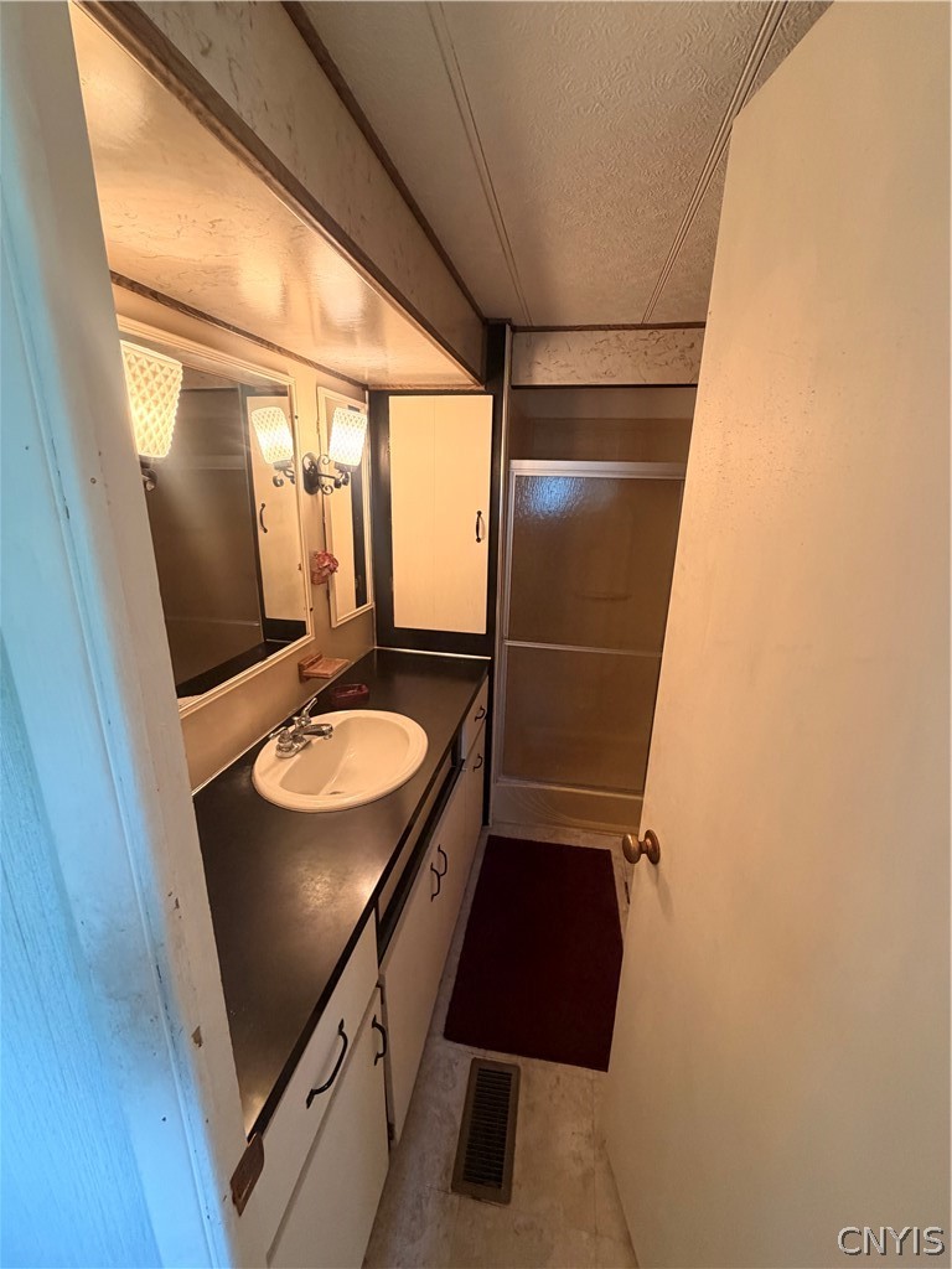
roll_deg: -0.9
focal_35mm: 14
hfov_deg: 85.7
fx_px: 513
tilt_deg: -16.2
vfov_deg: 102.1
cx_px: 476
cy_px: 634
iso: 320
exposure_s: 1/60
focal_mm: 2.22
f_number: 2.2
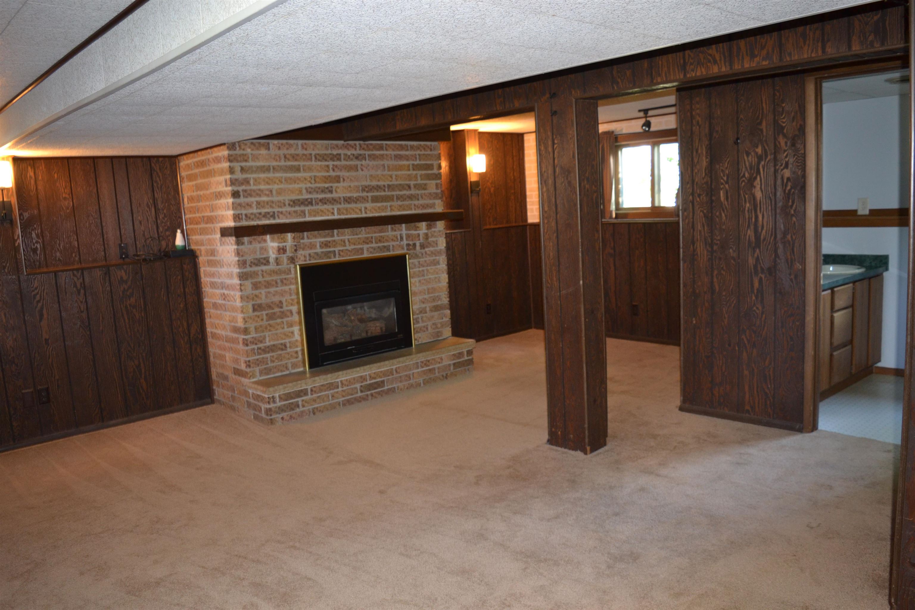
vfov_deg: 47.9
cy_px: 305
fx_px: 686
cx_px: 458
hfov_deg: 67.4
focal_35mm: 27
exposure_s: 1/15
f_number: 3.5
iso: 800
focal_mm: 18
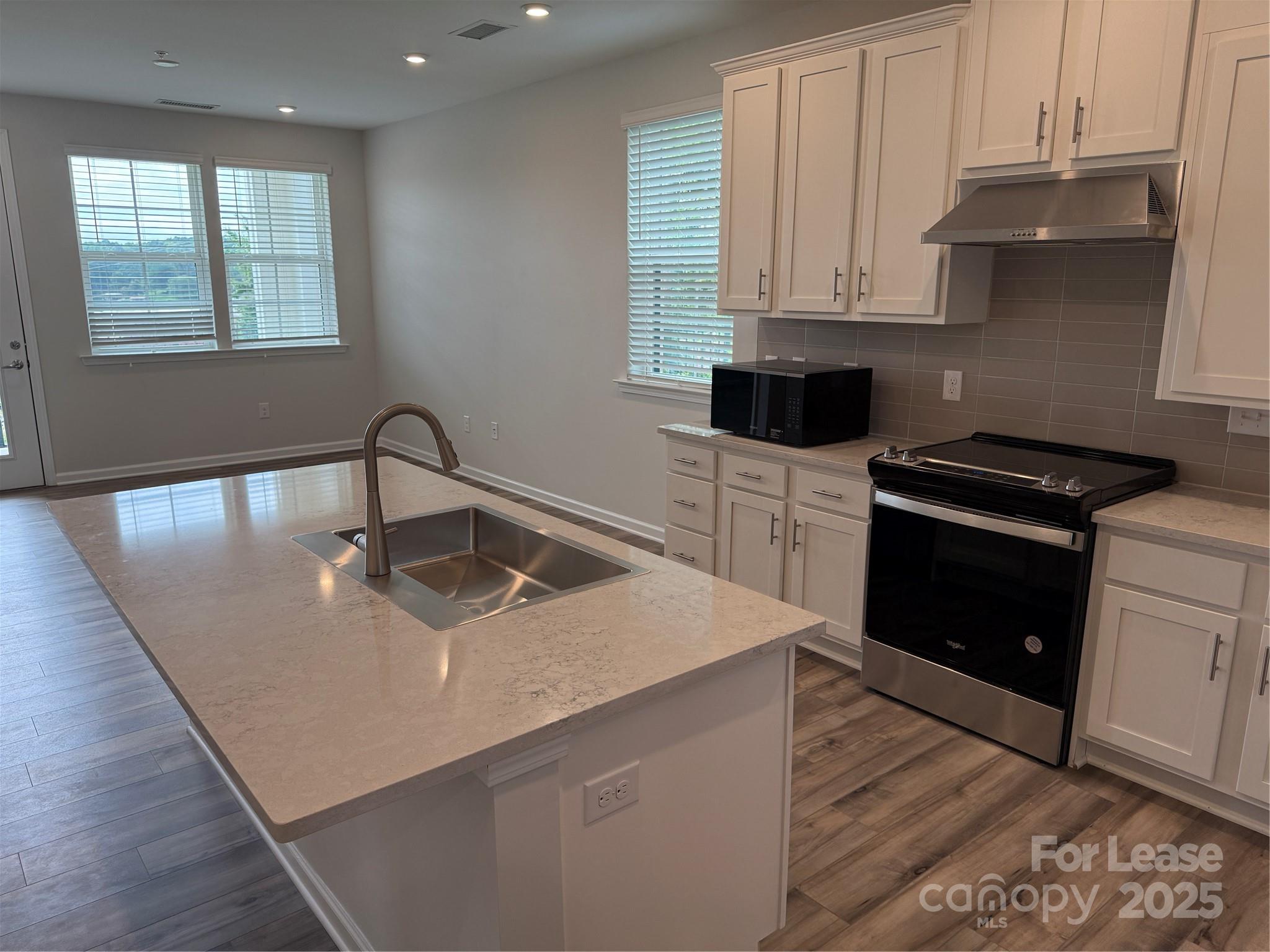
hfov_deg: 71.6
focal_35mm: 24
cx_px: 635
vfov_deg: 56.8
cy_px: 476
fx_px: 881
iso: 160
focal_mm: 6.76
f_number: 1.78
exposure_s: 1/212
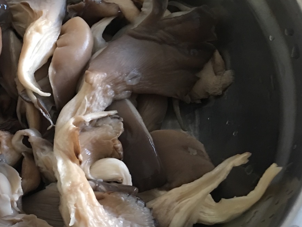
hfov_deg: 34.1
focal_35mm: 53
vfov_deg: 27.5
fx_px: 463
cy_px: 120
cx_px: 29
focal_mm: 4.15
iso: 80
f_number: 2.2
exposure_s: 1/10
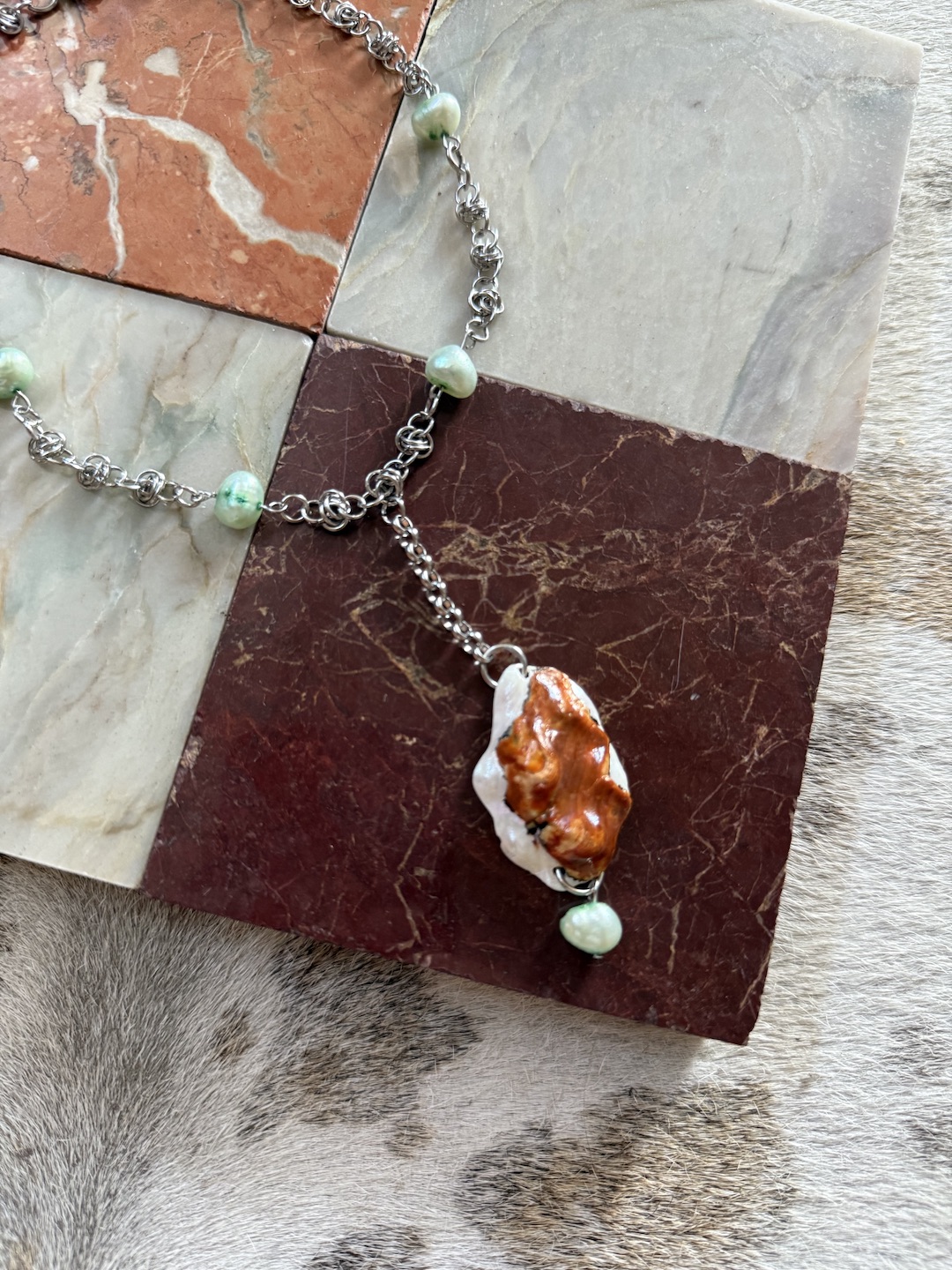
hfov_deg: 56.8
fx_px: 880
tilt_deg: -77.6
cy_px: 635
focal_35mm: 24
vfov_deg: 71.6
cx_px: 476
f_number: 1.78
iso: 400
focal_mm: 6.76
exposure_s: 1/50
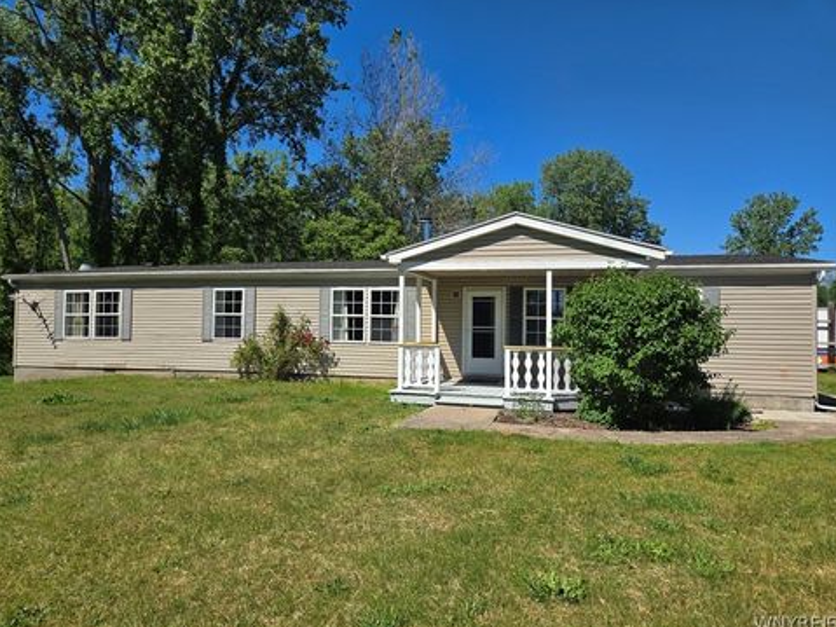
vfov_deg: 56.8
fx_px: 579
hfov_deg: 71.6
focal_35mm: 24
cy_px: 310
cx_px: 407
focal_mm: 5.4
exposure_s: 1/2277
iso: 25
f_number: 1.8
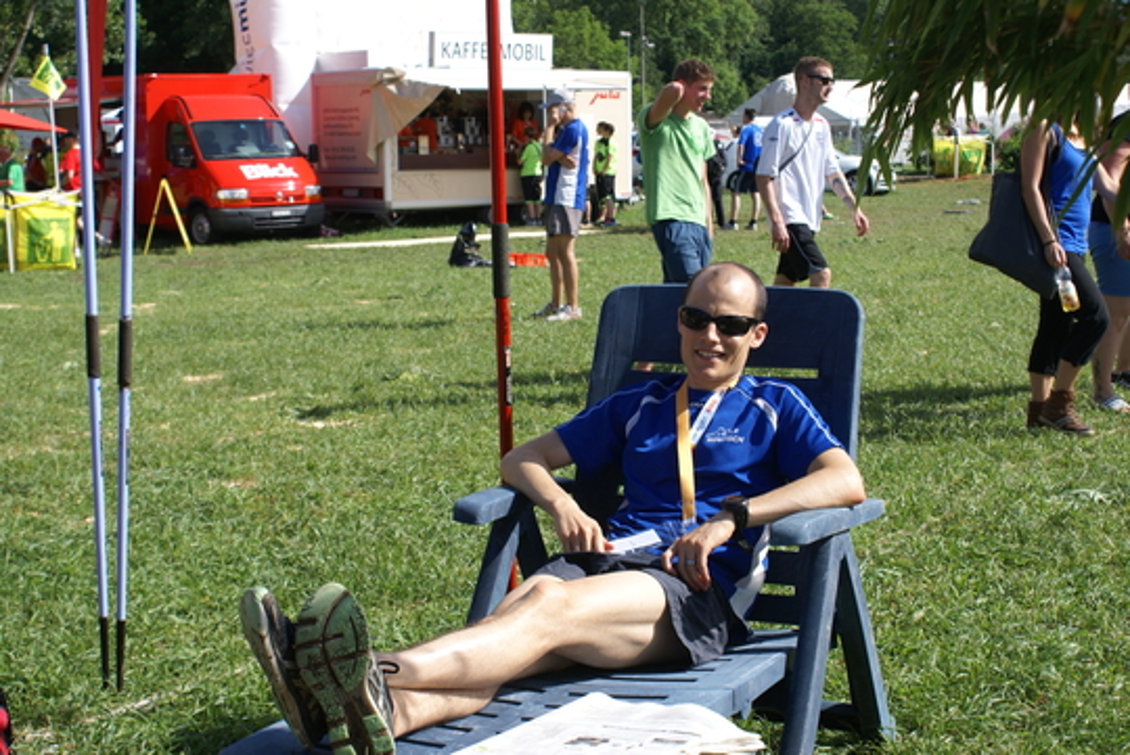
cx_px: 565
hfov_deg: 37.8
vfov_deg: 25.8
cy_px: 378
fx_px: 1649
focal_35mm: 52
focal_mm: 35
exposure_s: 1/250
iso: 100
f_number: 7.1
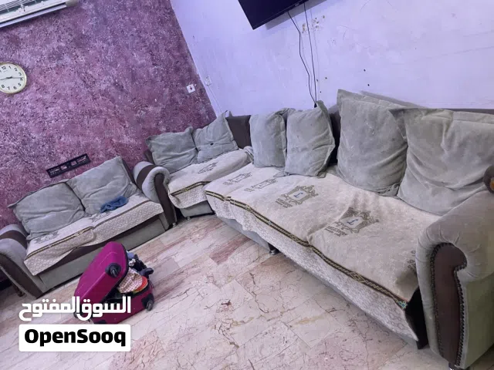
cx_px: 247
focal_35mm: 26
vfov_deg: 53.1
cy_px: 185
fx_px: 371
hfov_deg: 67.3
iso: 250
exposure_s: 1/60
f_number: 1.6
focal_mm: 4.2
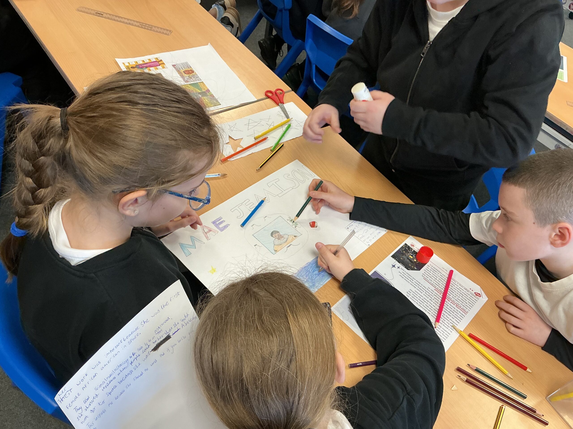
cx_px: 286
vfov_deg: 48.2
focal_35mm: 29
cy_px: 214
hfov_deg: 61.7
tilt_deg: -48.2
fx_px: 480
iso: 100
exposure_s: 1/60
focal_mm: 3
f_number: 1.8
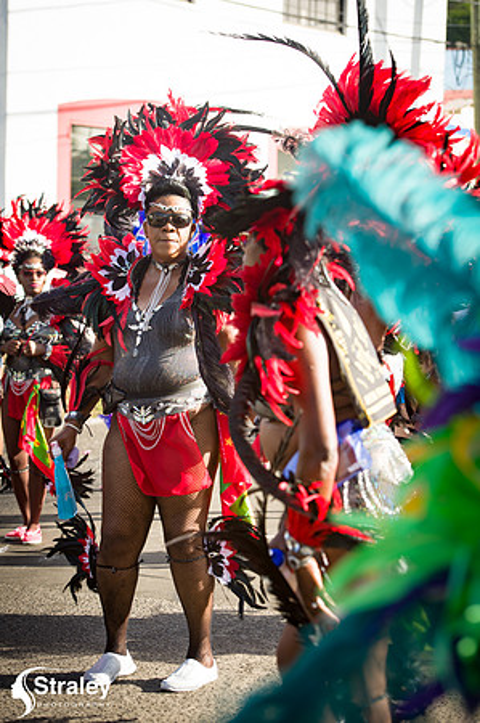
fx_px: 1804
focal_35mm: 90
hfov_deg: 15.2
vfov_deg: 22.6
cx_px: 240
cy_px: 362
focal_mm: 90
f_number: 5.6
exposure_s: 1/200
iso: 100
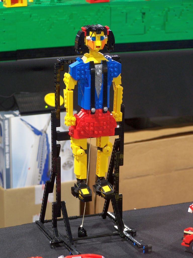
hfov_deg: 11.6
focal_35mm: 128
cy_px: 129
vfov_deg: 15.4
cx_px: 96
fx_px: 952
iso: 80
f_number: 3.2
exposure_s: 1/2
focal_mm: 21.2
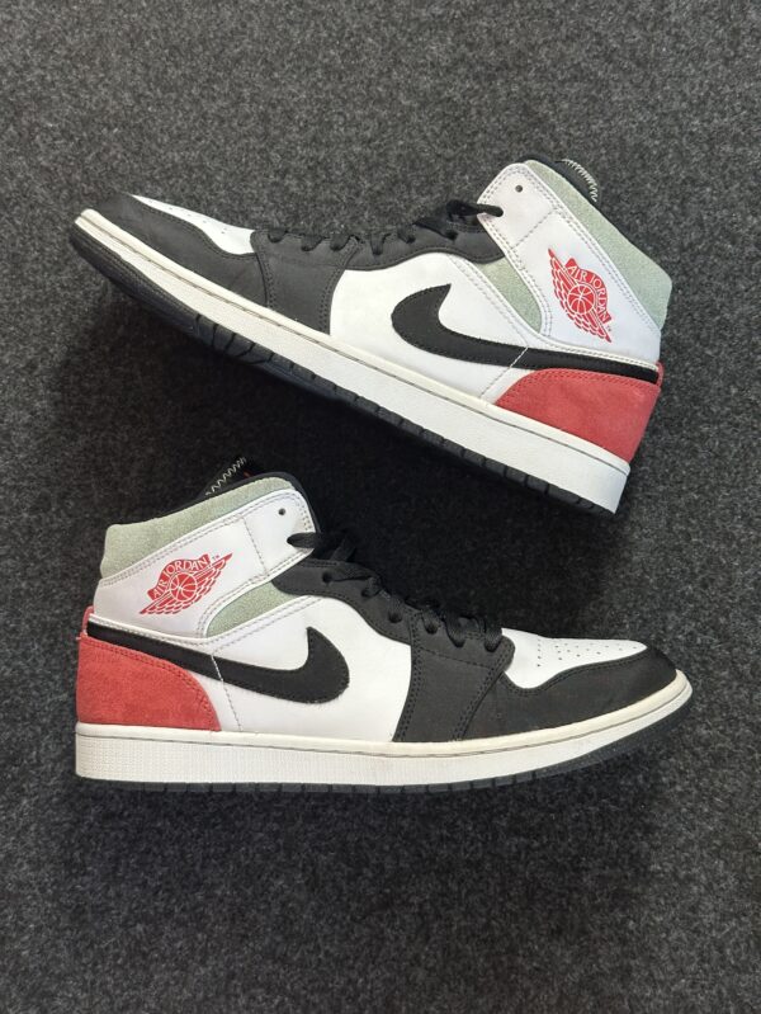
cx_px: 380
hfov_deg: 30.3
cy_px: 507
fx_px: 1406
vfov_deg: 39.6
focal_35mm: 48
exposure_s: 1/50
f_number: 1.78
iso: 250
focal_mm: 6.86
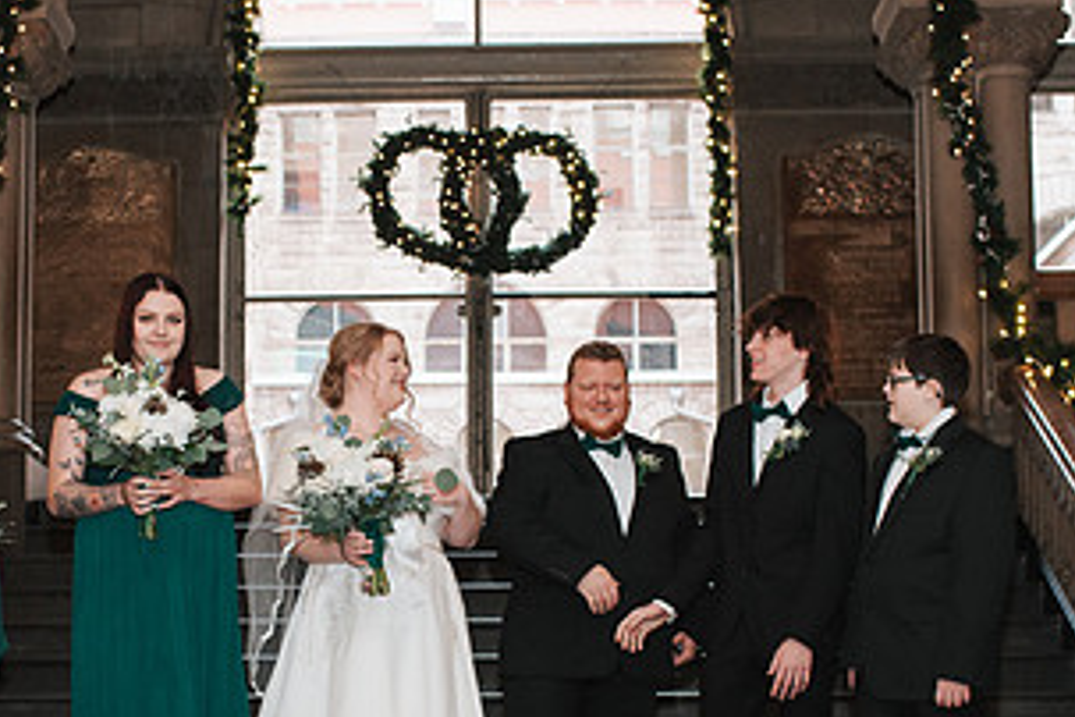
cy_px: 549
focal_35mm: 86
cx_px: 325
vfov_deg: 15.8
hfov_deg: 23.5
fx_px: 2568
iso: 1000
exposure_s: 1/200
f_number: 3.5
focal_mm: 35
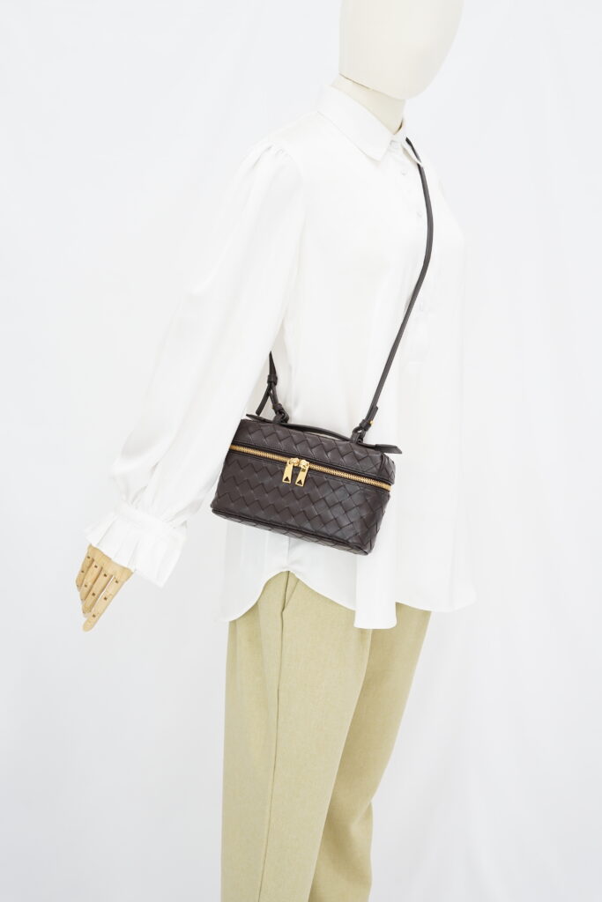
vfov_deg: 39.6
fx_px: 1254
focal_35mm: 50
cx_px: 301
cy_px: 451
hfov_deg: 27.0
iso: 640
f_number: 6.3
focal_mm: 50
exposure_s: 1/6
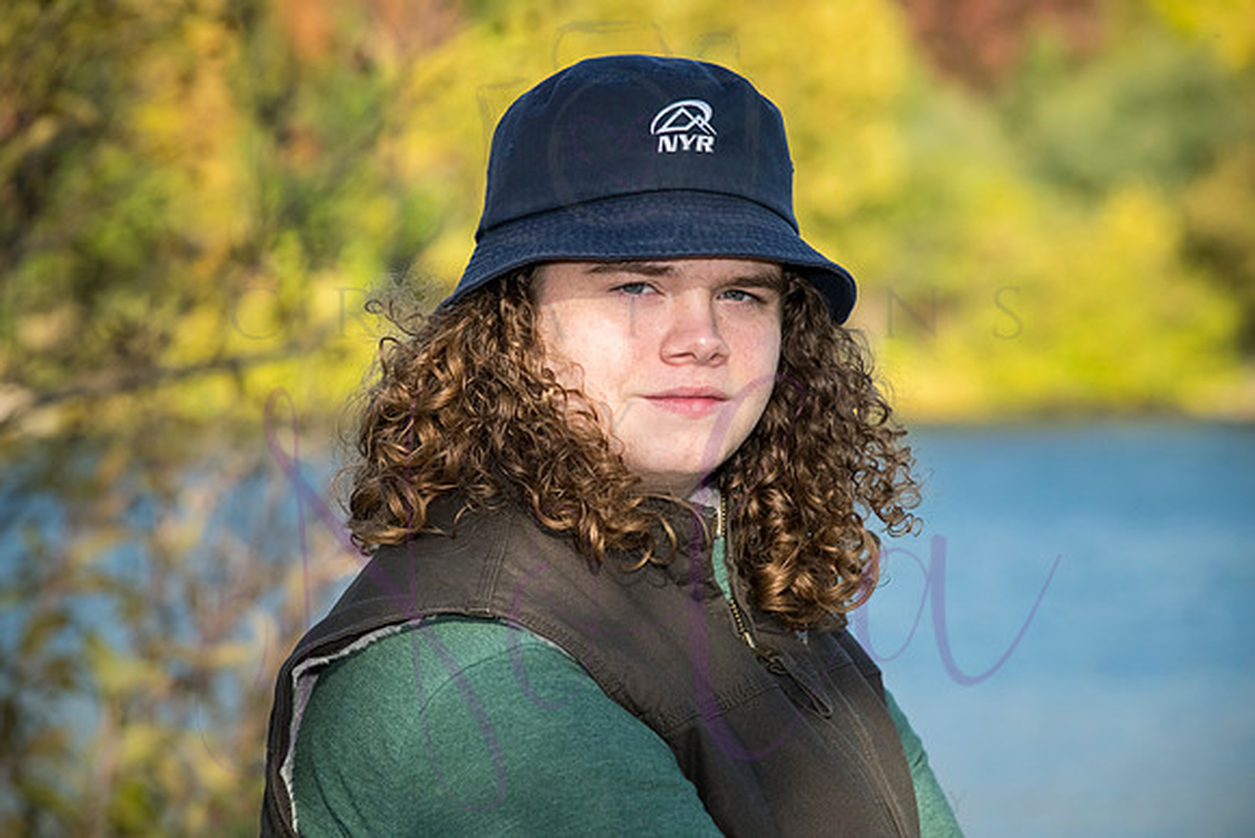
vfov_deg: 9.5
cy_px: 419
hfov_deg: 14.2
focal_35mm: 145
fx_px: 5056
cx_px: 628
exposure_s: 1/1000
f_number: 7.1
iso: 640
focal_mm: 145
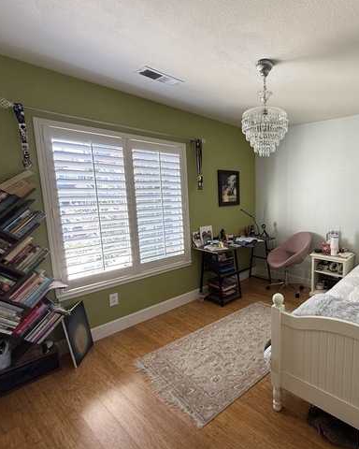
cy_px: 227
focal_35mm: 19
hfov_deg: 65.7
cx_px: 276
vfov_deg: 83.3
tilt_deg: -8.3
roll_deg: -0.6
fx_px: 252
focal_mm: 2.22
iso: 160
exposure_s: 1/99
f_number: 2.2
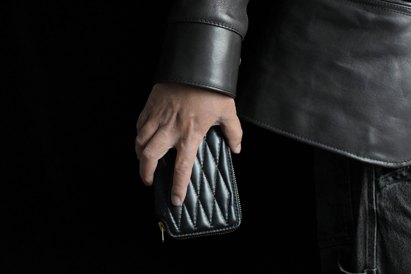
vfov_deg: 29.9
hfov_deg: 43.6
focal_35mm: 45
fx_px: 514
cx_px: 206
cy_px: 137
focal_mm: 30
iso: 4000
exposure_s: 1/100
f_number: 3.5
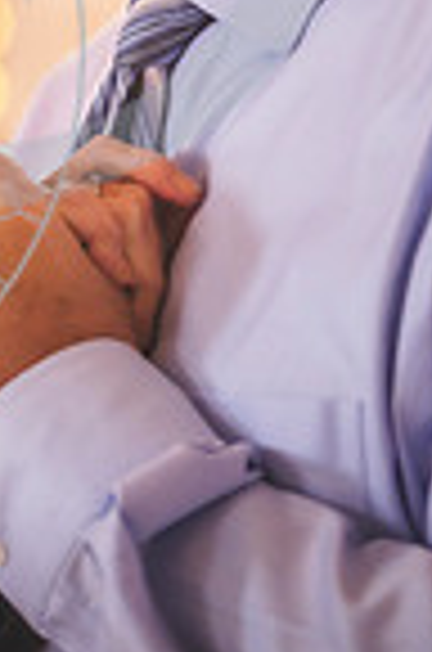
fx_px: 8717
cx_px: -130
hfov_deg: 2.8
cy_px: -292
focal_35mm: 482
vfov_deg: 4.3
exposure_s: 1/200
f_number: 2.8
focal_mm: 155
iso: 800
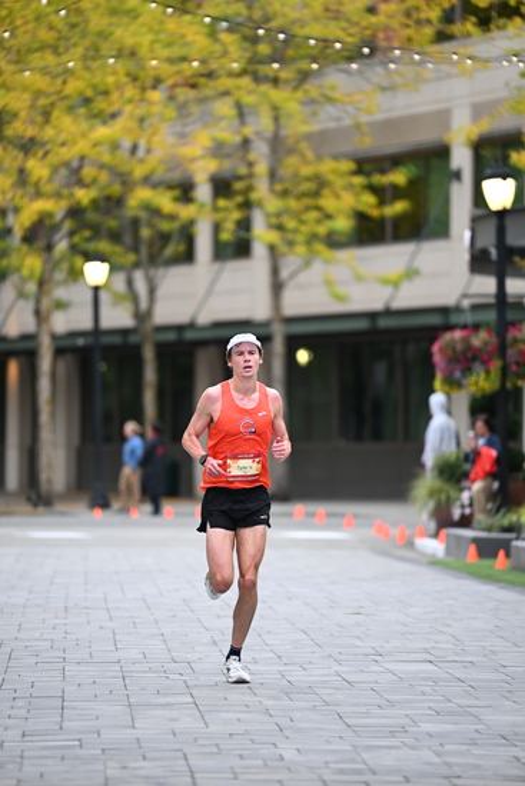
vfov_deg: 10.3
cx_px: 262
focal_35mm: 200
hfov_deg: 6.9
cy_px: 393
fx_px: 4372
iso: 1600
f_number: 2.8
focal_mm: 200
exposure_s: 1/800
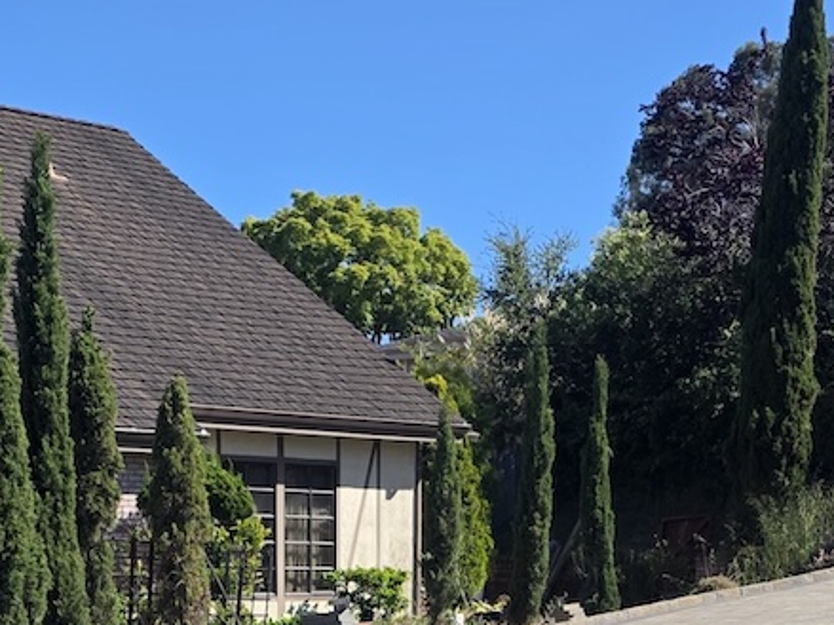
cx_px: 329
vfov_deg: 15.2
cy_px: 997
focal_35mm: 88
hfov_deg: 22.2
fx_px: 2120
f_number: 1.7
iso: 80
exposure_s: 1/4145
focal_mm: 6.3
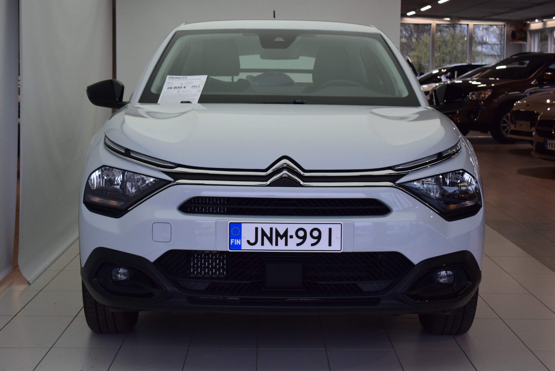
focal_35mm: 69
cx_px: 278
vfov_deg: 19.8
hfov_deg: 29.2
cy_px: 186
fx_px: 1065
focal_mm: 46
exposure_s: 1/640
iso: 1600
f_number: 5.3
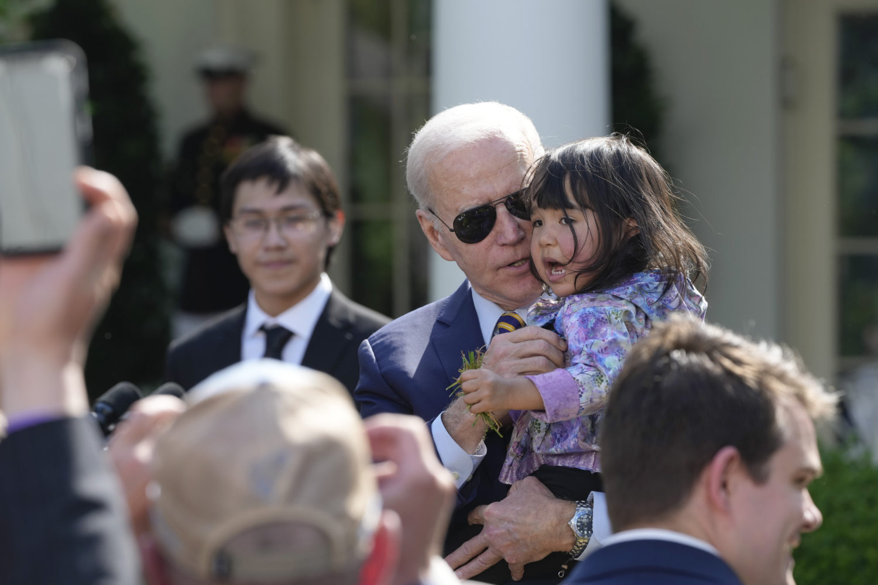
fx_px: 5804
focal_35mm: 238
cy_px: 292
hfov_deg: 8.7
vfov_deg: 5.8
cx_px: 439
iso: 500
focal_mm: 238
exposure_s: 1/640
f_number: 7.1
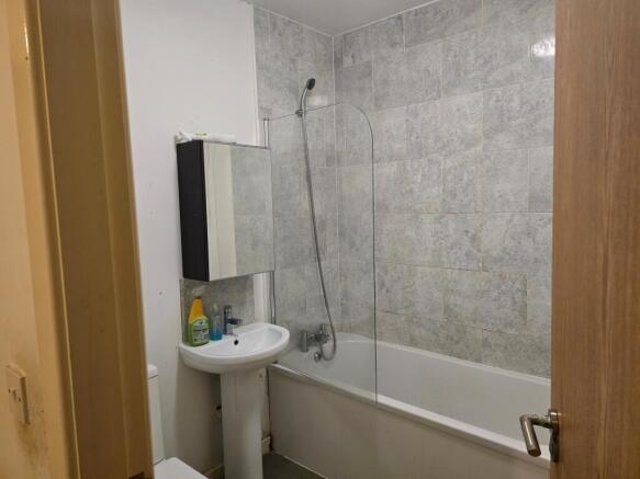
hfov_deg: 73.9
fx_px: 425
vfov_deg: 58.9
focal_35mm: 23
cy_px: 240
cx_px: 320
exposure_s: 1/100
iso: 1000
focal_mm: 6.3
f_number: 1.7
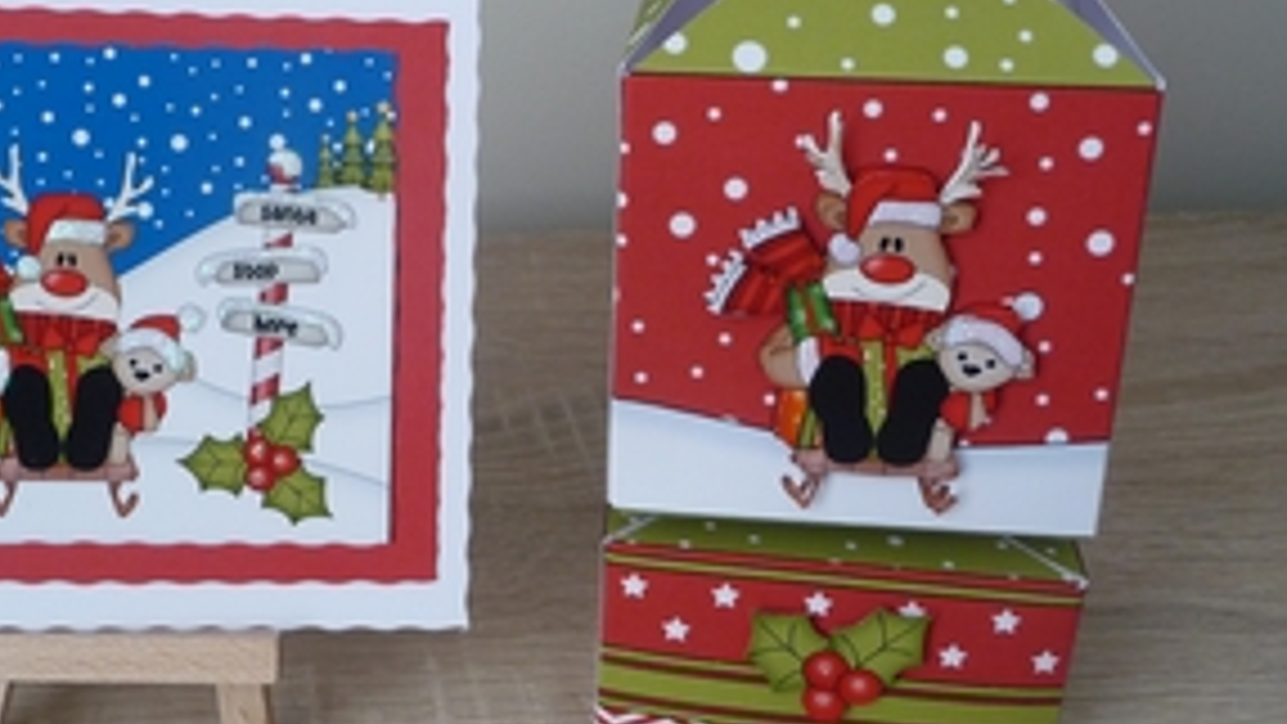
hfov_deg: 42.6
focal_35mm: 48
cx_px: 495
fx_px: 1638
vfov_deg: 24.8
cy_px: 223
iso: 160
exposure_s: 1/30
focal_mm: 4.7
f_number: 3.3
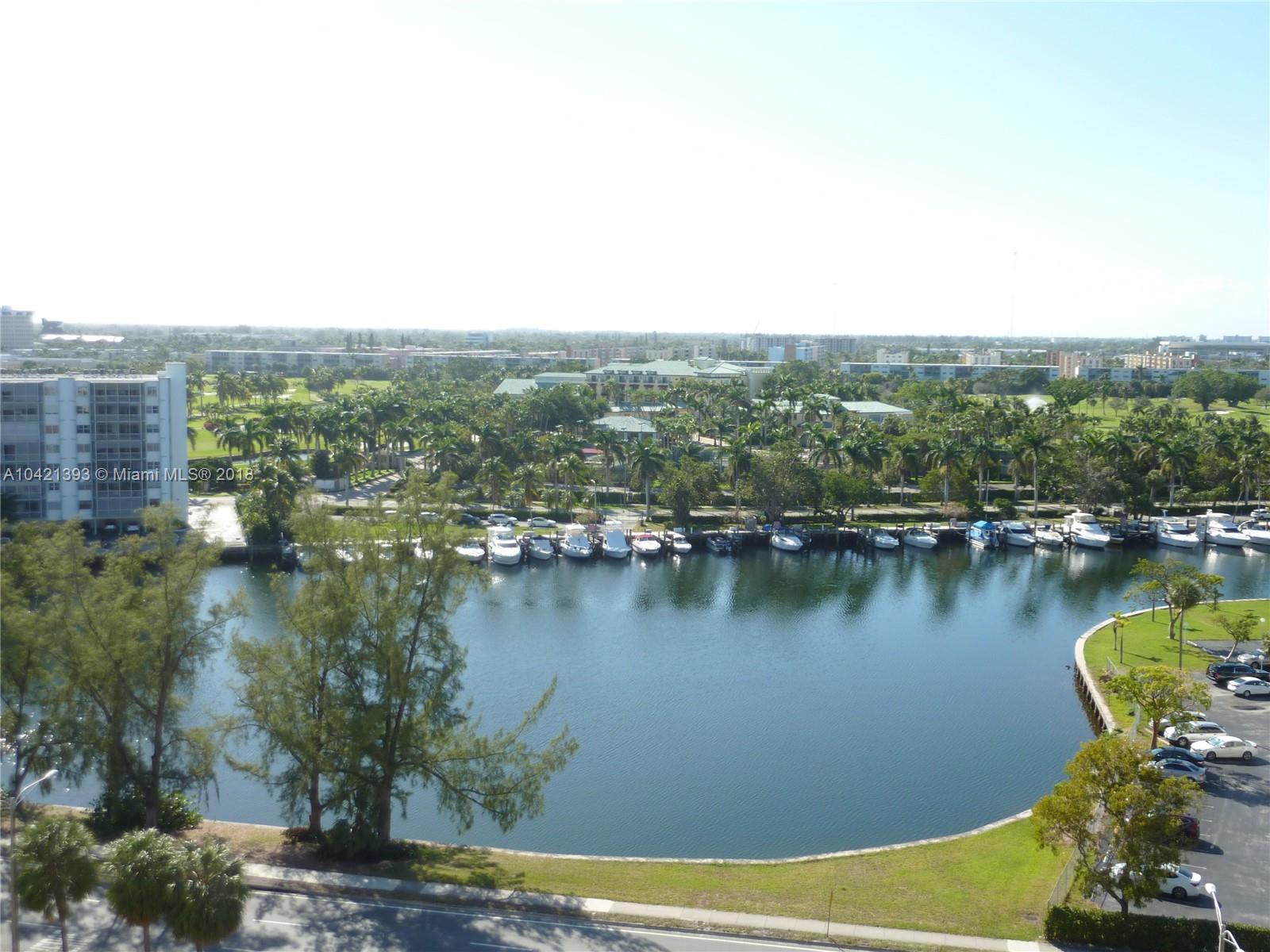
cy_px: 476
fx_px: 1174
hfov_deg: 56.8
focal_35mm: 32
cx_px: 635
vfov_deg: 44.2
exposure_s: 1/500
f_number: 3.5
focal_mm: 5.3
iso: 80
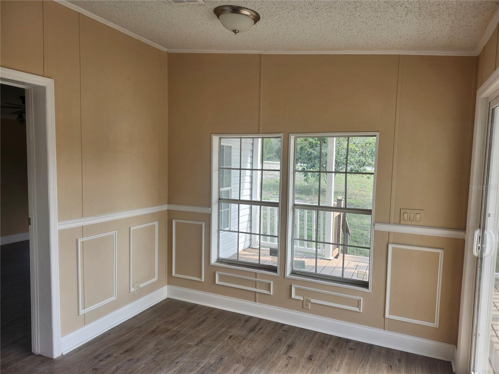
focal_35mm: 23
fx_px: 332
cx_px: 250
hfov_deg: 73.9
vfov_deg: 58.9
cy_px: 187
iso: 40
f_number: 1.8
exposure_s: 1/180
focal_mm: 5.54
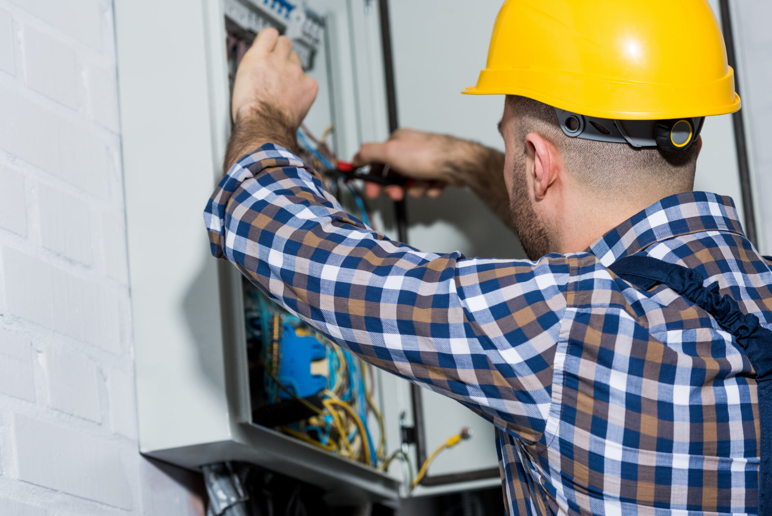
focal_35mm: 142
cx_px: 430
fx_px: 3046
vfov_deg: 9.7
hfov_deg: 14.4
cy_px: 232
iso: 125
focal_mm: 120
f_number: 5
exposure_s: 1/160
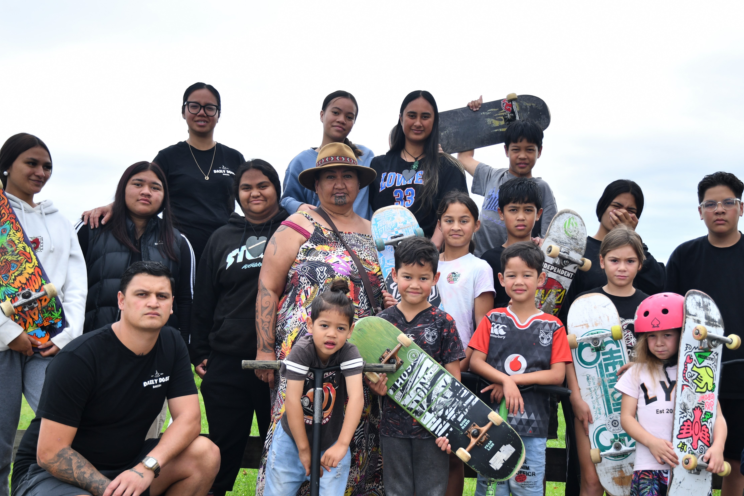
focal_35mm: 49
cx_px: 413
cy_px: 290
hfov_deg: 40.3
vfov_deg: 27.5
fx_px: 1013
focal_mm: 26
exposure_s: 1/640
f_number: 3
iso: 160
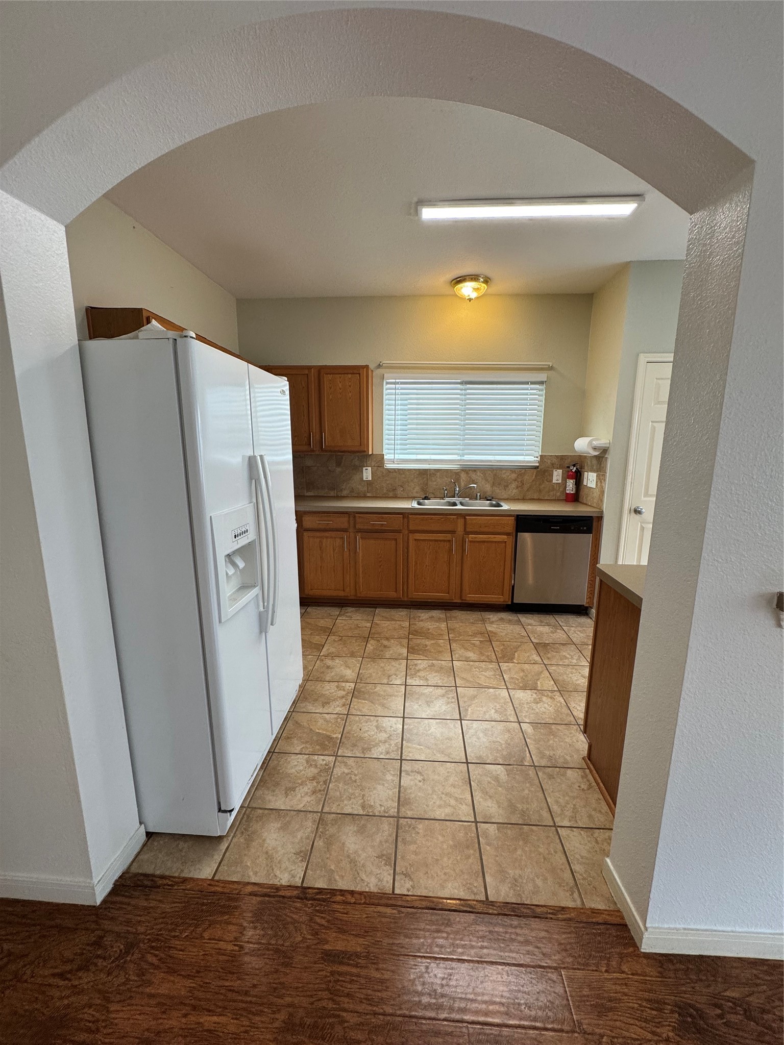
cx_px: 392
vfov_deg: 102.1
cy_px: 522
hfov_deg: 85.7
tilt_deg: -9.3
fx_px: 423
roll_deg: -0.1
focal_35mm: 14
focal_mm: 2.22
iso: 160
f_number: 2.2
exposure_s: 1/120
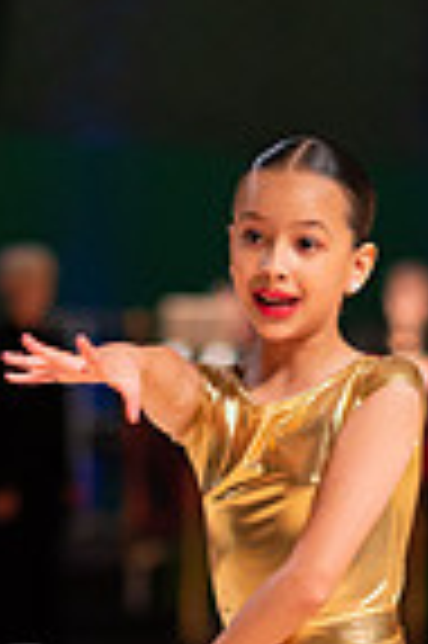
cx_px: 264
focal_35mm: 268
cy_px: 847
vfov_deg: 7.6
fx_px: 4791
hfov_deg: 5.1
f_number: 1.8
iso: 3200
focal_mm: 85
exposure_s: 1/1000
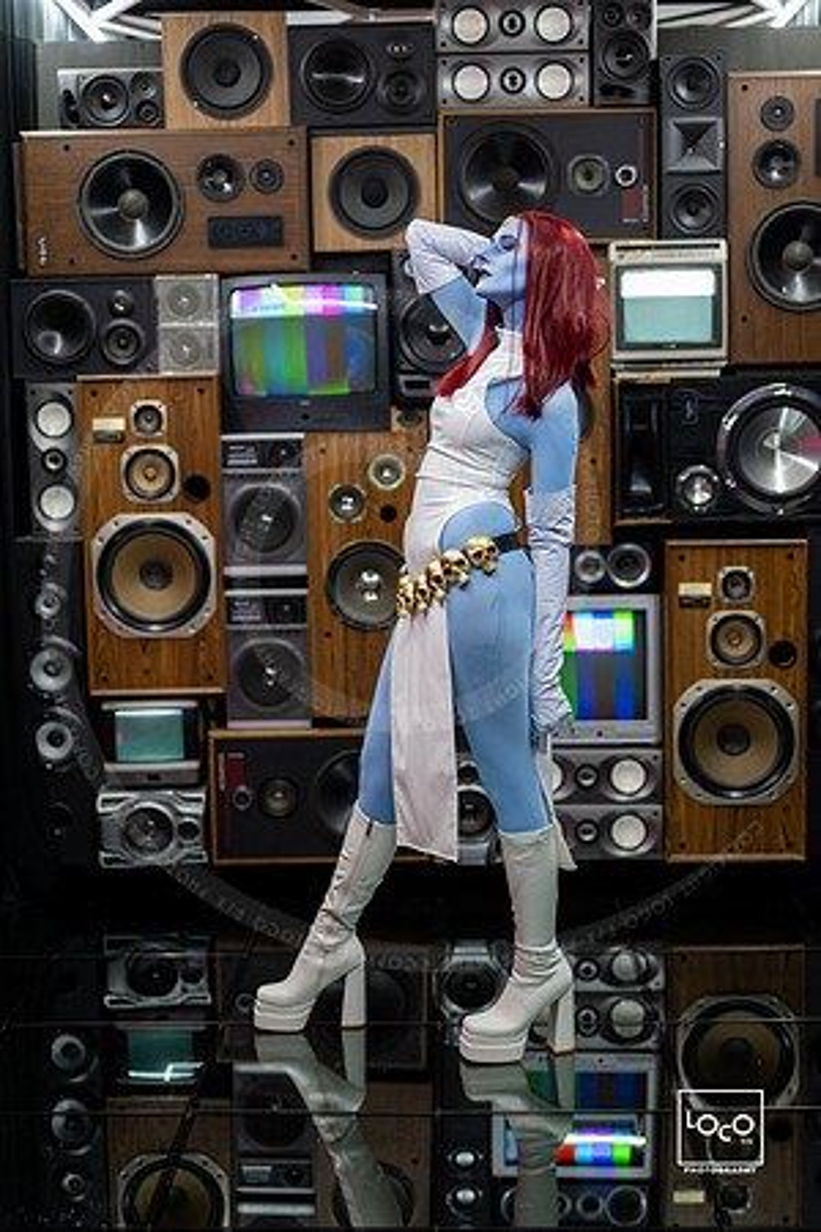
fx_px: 1710
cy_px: 616
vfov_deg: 39.6
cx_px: 410
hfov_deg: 27.0
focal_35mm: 50
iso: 1000
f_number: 1.4
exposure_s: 1/250
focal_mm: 50
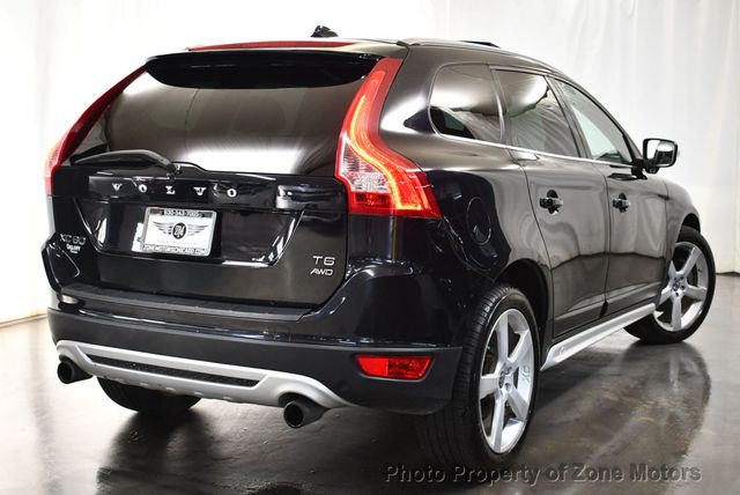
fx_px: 1070
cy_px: 248
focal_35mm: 52
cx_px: 370
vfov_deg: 26.0
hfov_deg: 38.2
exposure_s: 1/125
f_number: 4
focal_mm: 26
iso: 1400
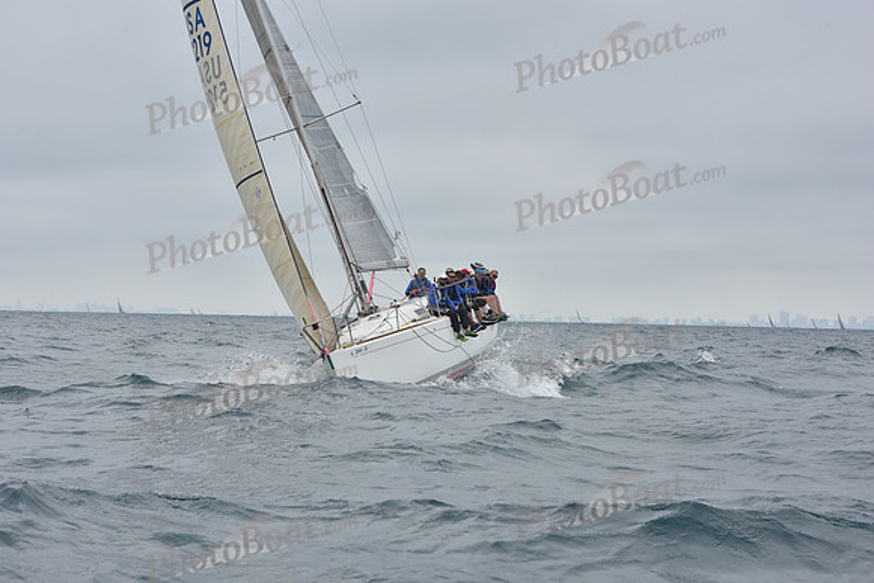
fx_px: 2234
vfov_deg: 14.9
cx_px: 437
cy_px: 292
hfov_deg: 22.1
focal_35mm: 92
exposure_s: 1/800
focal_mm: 92
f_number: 10
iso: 250
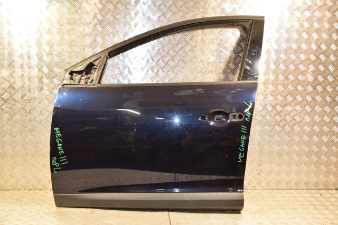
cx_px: 169
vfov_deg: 31.9
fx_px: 394
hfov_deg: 46.4
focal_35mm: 42
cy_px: 112
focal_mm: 28
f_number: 5
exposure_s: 1/100
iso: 800
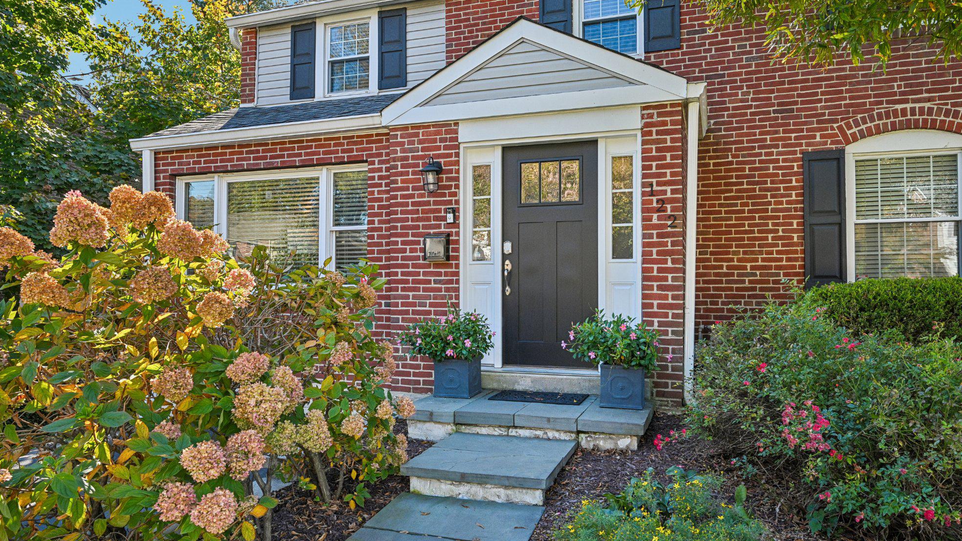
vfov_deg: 48.5
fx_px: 601
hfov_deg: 77.3
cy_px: 271
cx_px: 501
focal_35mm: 24
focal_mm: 21.5
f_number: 8
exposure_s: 1/320
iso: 800
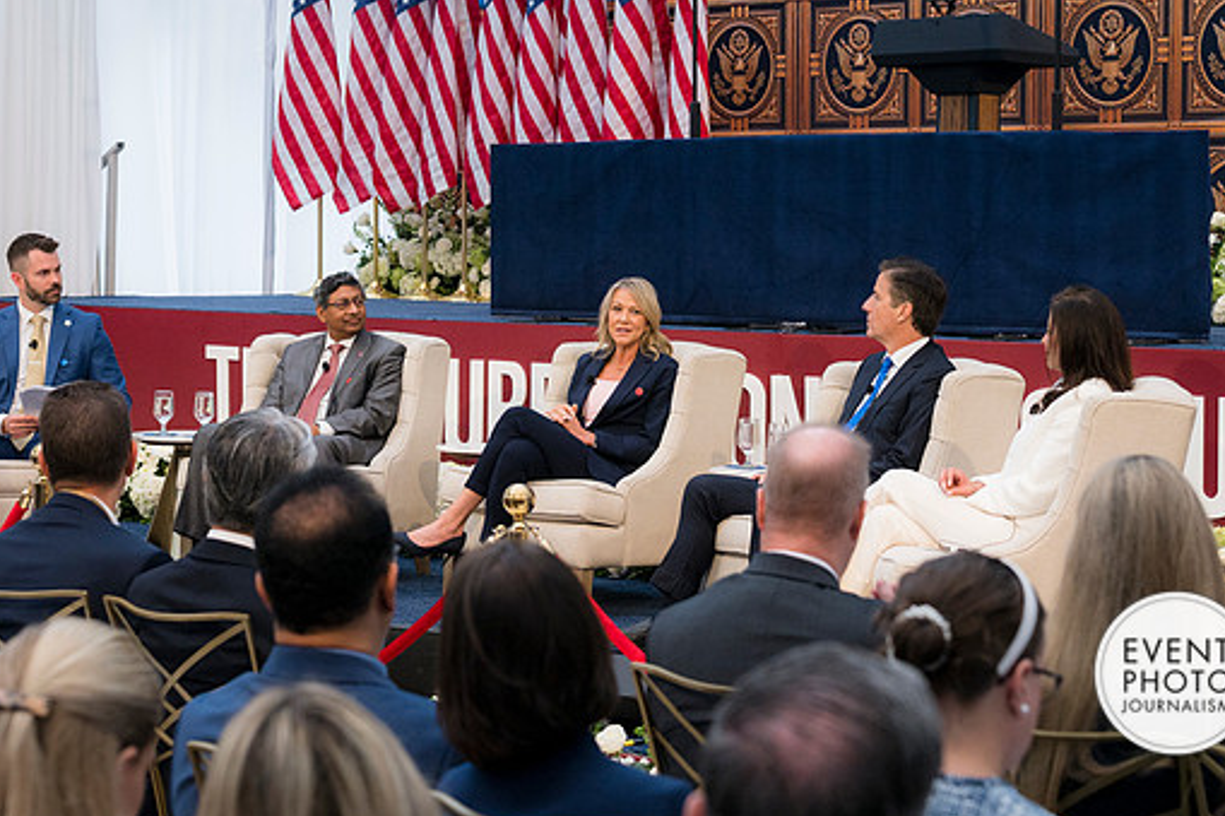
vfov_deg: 16.6
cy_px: 368
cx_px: 640
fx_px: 2789
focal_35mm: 82
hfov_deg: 24.8
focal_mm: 48
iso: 450
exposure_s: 1/160
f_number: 4
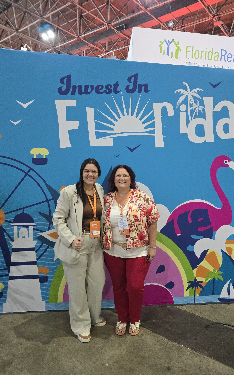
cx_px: 134
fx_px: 255
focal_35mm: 25
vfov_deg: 72.6
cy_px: 189
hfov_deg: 49.1
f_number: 1.7
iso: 800
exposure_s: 1/60
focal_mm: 6.3
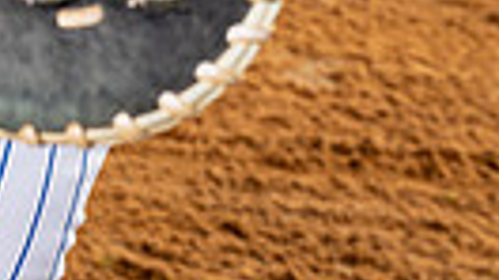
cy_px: -549
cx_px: -19
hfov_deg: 9.3
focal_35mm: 229
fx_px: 3028
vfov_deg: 5.0
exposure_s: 1/250
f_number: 7.1
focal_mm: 64
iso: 100
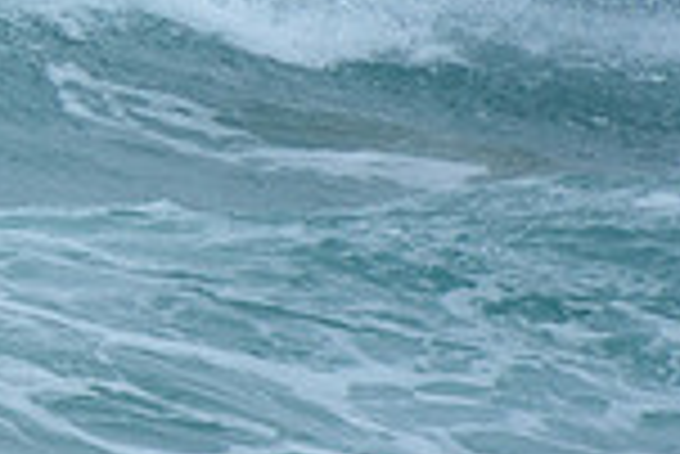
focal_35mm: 2310
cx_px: -477
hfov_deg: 0.9
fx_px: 43674
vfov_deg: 0.6
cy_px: -375
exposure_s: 1/2000
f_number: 5.6
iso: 560
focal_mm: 400
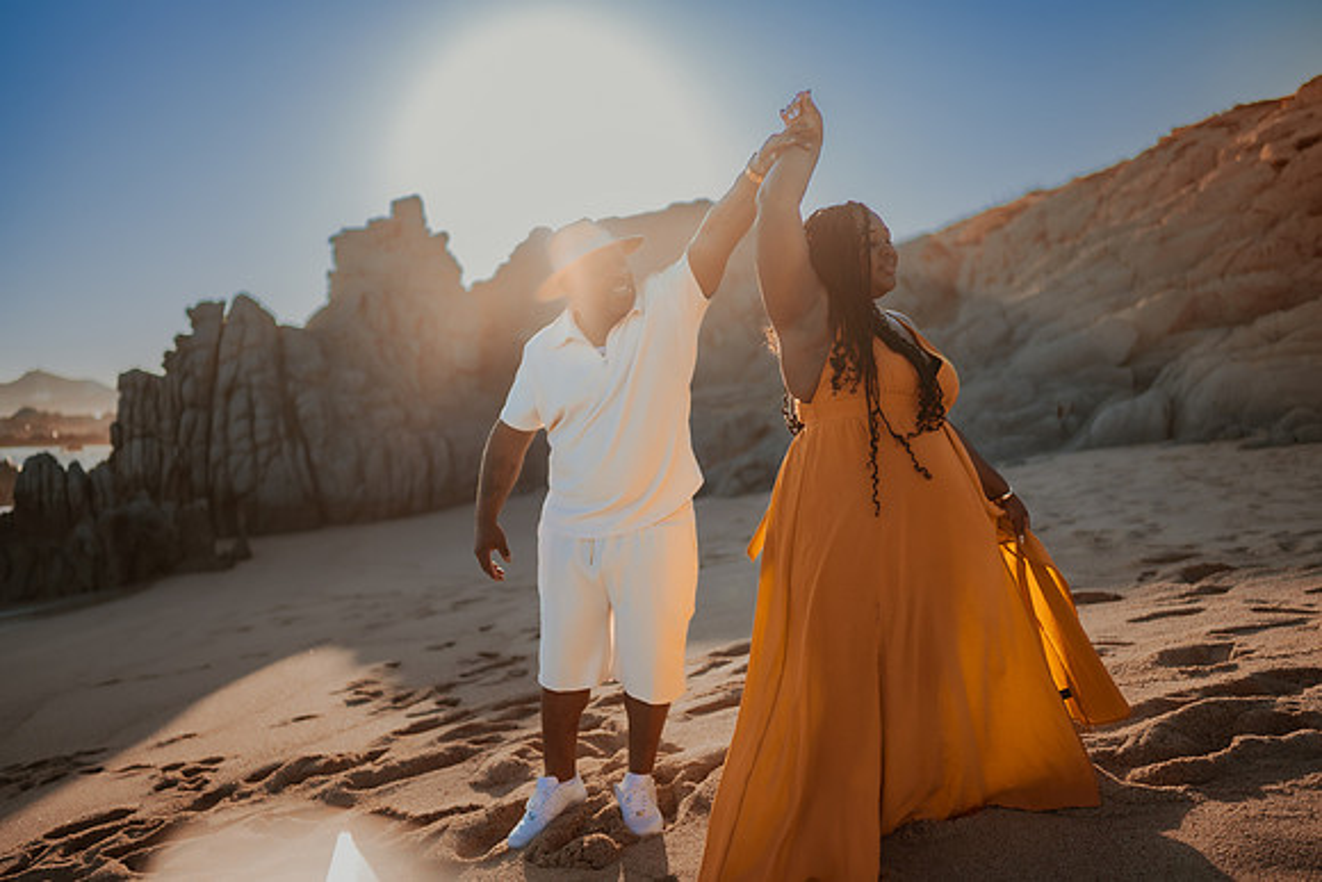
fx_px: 1286
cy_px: 441
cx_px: 661
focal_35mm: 35
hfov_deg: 54.4
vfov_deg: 37.9
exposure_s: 1/4000
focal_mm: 35
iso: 100
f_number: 1.8
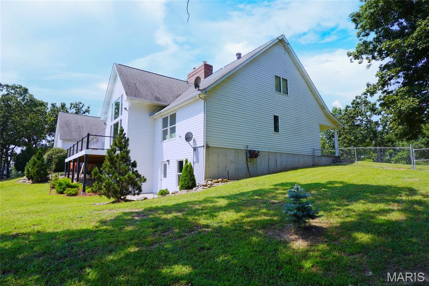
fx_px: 232
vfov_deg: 63.2
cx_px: 214
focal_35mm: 20
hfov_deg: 85.4
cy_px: 143
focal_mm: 13
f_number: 9
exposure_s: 1/125
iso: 100
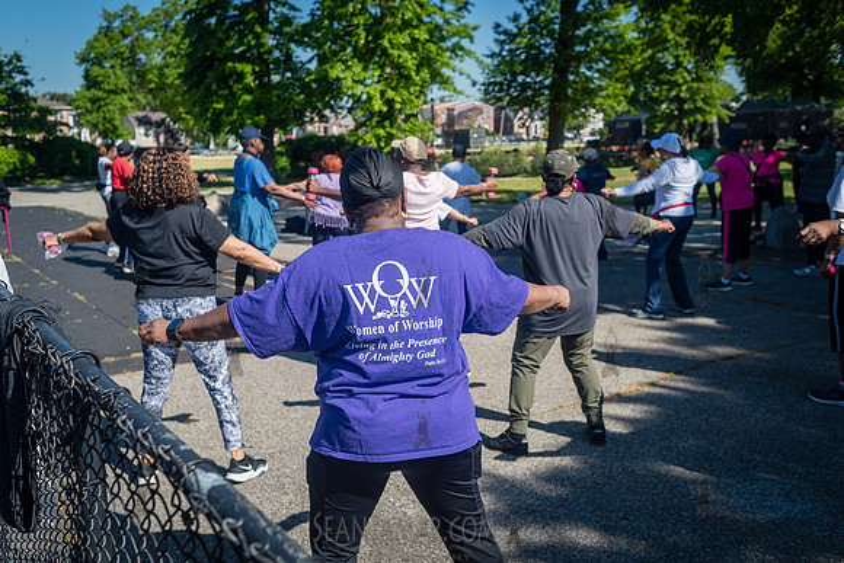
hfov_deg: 54.4
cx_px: 422
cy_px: 282
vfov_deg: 37.9
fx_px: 821
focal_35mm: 35
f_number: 4.5
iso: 200
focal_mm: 35
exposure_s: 1/1600
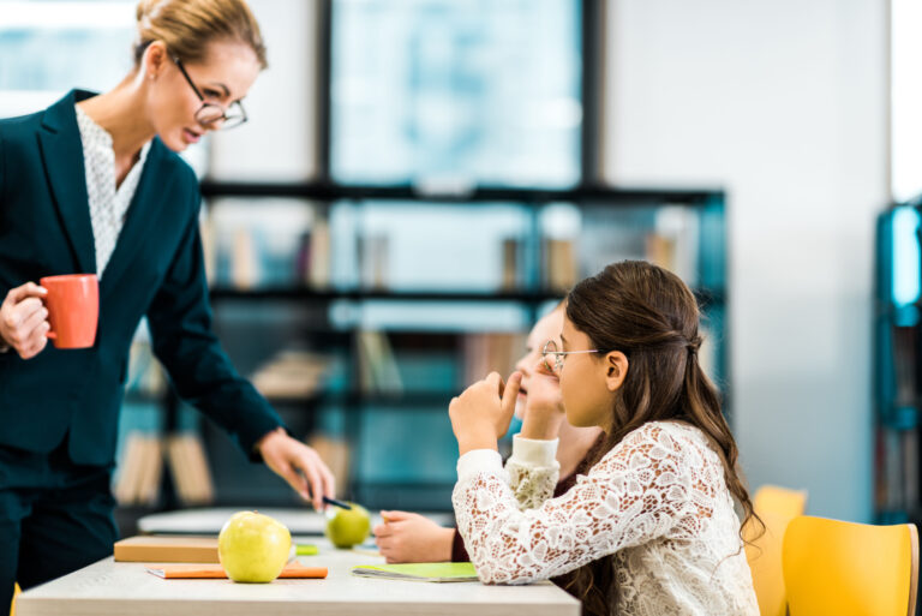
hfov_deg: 23.9
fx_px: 2178
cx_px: 461
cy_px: 308
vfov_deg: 16.1
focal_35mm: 85
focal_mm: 85
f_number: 1.6
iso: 160
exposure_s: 1/160
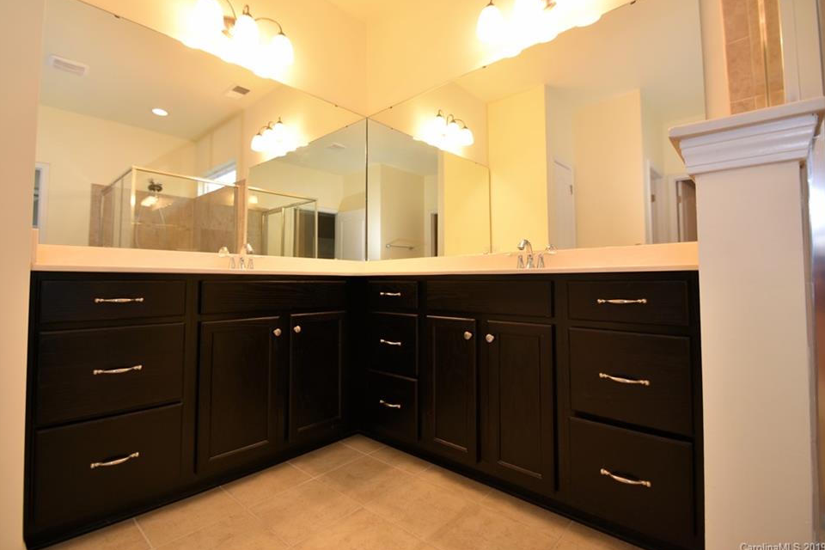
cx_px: 393
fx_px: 367
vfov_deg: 73.7
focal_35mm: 16
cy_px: 262
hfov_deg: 96.7
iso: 280
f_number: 4
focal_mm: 10
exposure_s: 1/60
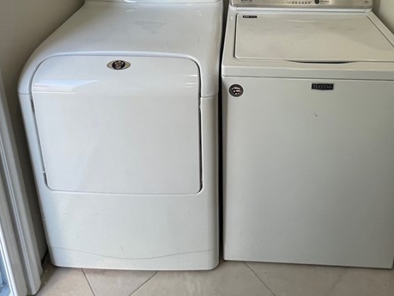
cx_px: 228
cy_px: -24
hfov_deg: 61.3
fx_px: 330
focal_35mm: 29
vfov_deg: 39.9
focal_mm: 1.57
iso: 50
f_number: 1.8
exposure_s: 1/120
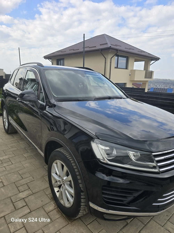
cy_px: 116
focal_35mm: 23
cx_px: 87
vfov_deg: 73.9
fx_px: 154
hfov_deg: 58.9
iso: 12
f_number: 1.7
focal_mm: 6.3
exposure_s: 1/342
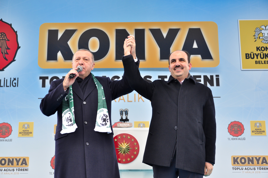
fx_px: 558
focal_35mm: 75
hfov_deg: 27.0
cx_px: 134
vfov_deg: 18.1
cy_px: 89
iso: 400
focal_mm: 50
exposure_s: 1/100
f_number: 5
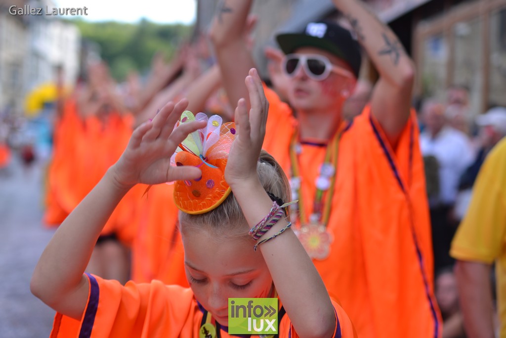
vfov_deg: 15.2
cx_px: 253
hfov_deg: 22.6
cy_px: 169
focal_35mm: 90
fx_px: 1265
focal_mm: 60
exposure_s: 1/200
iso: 100
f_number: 2.8
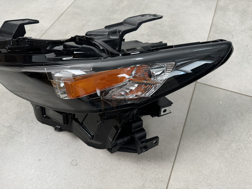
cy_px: 94
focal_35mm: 24
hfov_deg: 71.6
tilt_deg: -56.2
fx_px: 175
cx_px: 126
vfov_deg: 56.8
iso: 160
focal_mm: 6.76
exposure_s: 1/100
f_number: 1.78
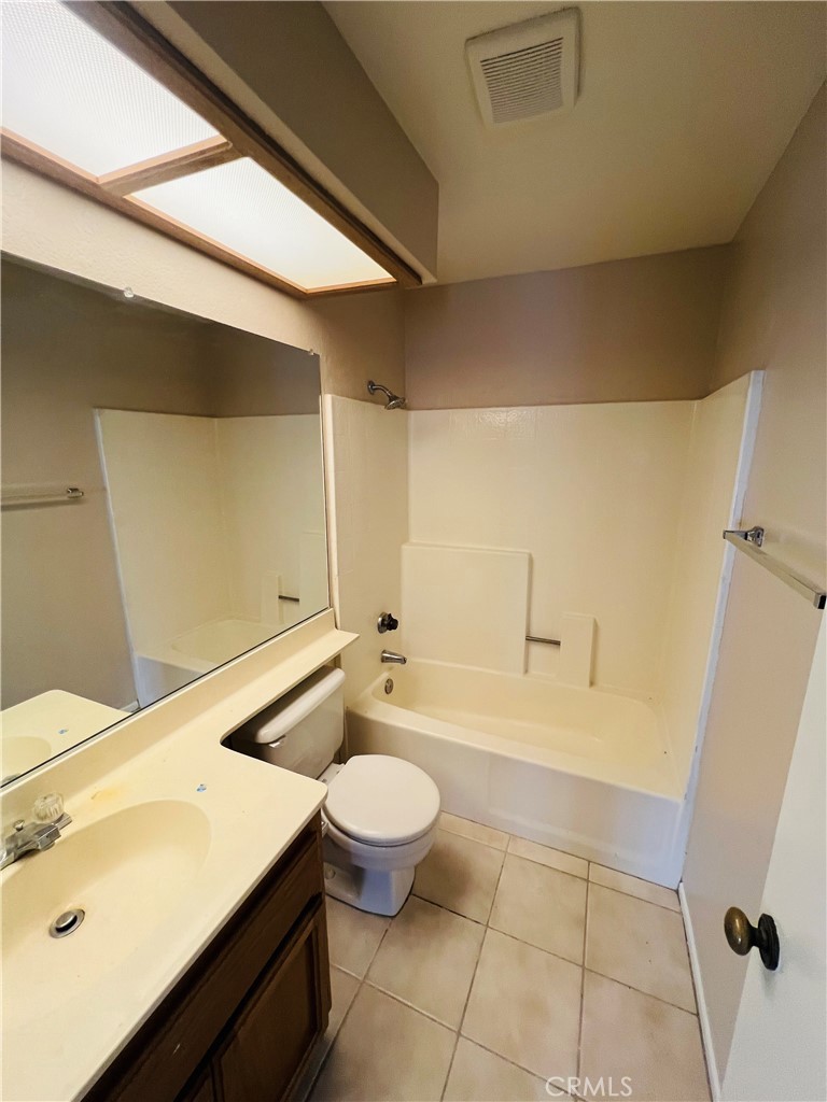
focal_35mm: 13
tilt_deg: -11.8
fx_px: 414
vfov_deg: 106.2
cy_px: 551
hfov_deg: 89.9
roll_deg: -0.4
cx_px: 414
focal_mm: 1.57
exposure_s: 1/120
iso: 200
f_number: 1.8
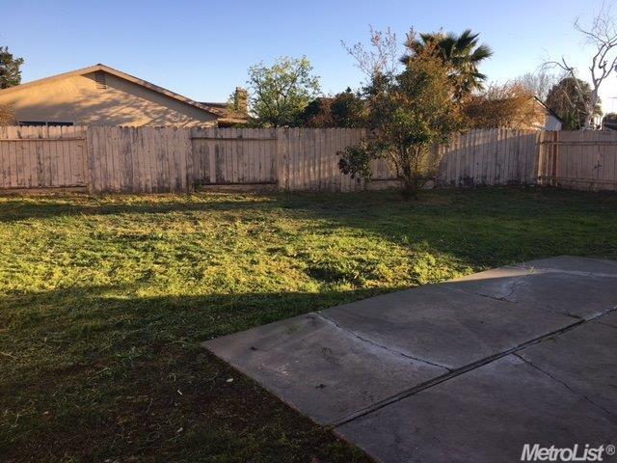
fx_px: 517
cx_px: 308
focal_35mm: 29
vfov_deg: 48.2
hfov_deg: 61.7
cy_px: 232
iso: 25
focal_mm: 4.15
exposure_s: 1/427
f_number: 2.2
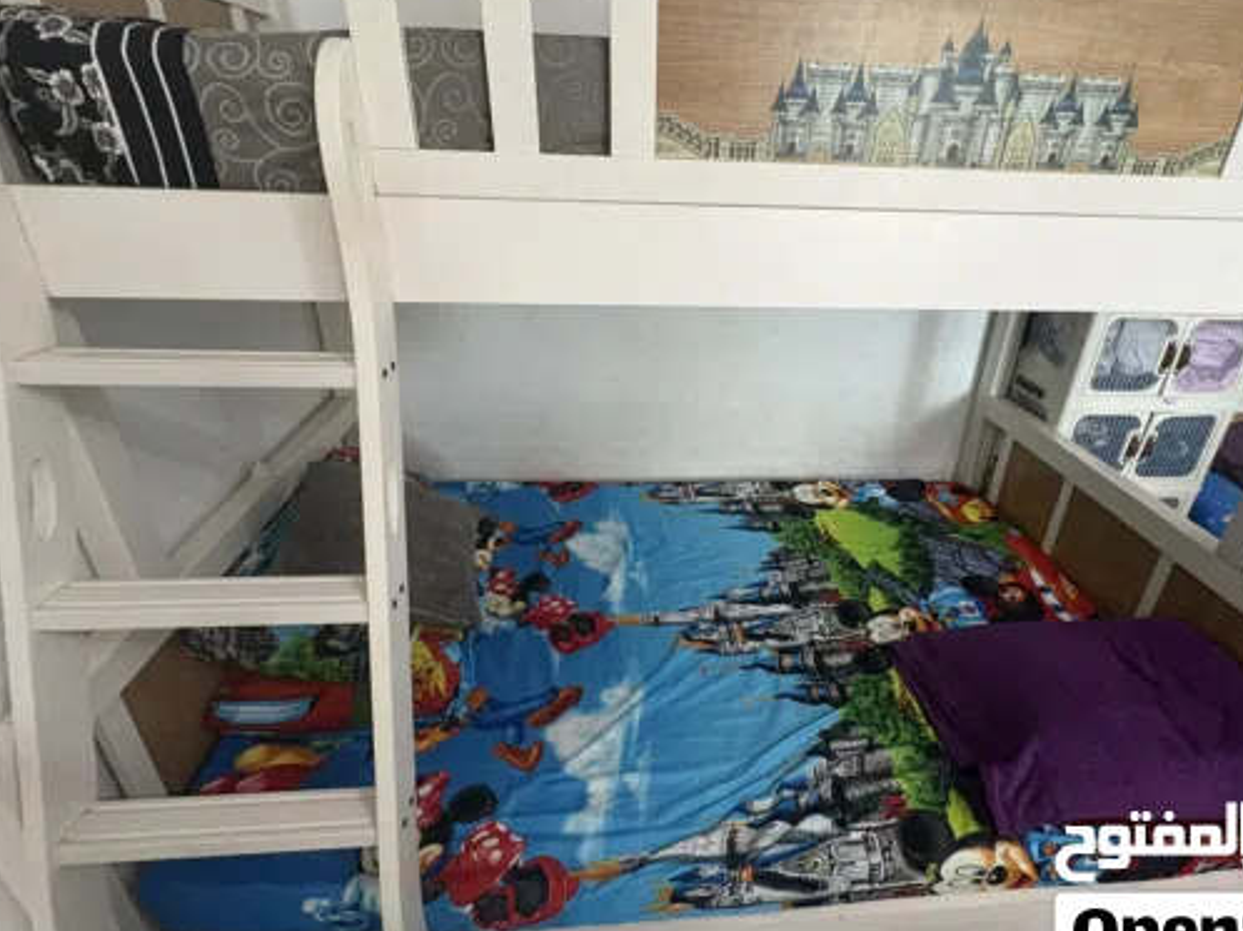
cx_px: 679
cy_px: 442
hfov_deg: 87.5
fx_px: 646
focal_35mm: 18
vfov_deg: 71.5
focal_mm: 2.22
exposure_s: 1/50
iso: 320
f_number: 2.2
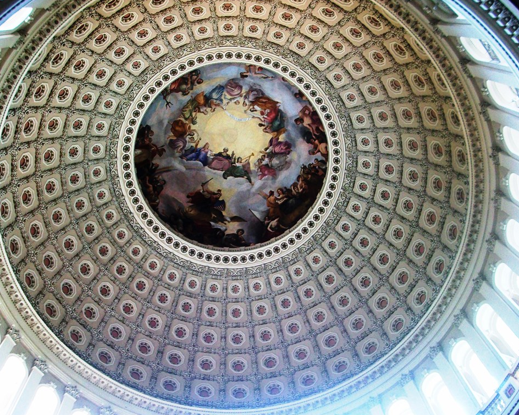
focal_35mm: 36
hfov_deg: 50.3
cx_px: 246
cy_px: 206
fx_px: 553
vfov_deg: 41.1
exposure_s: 1/50
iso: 160
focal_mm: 5.7
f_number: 2.8
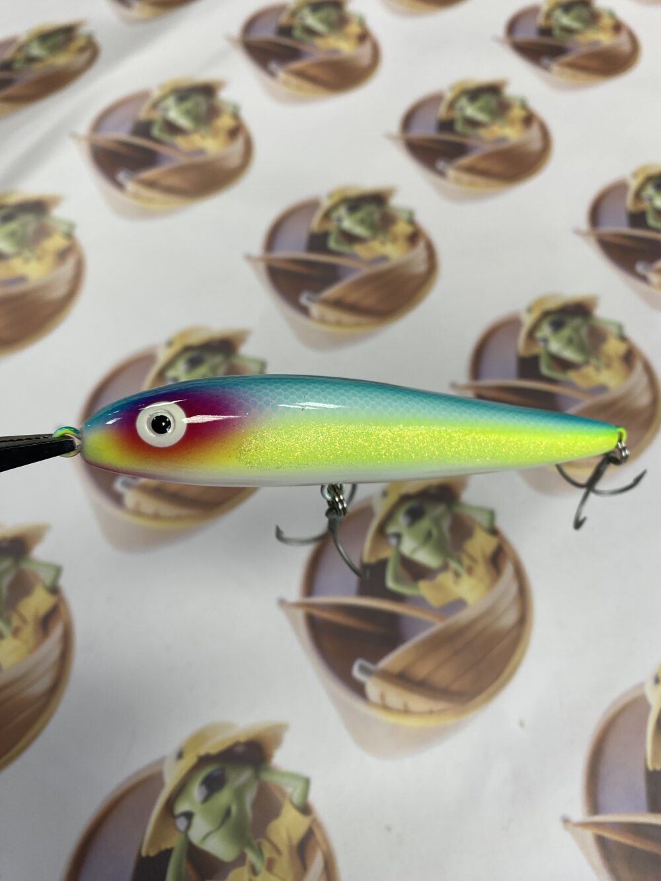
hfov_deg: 54.9
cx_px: 330
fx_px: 636
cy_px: 440
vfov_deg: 69.4
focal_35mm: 25
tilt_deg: -60.4
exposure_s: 1/120
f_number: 1.8
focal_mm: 4.25
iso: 80
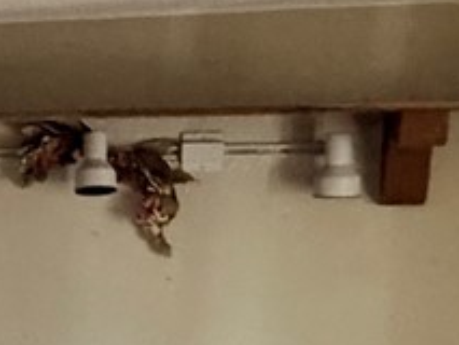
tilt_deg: -4.2
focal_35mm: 105
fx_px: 1393
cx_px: -358
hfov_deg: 16.0
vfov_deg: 14.0
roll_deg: +0.3
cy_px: 315
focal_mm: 2.22
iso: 640
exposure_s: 1/60
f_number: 2.2
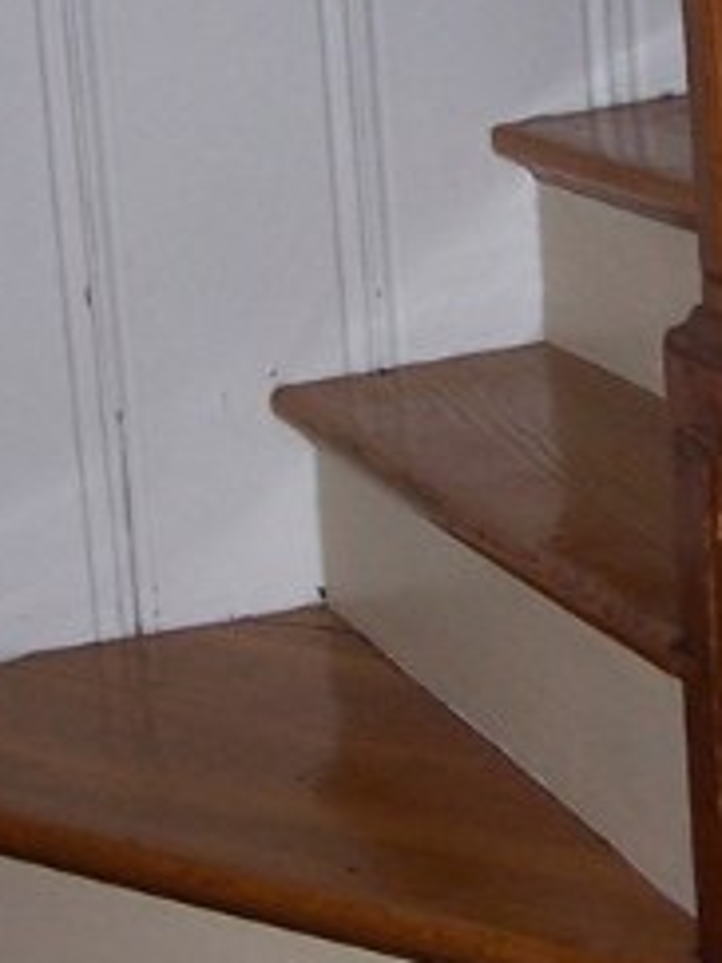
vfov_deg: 16.2
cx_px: 639
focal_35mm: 120
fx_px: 3340
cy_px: 107
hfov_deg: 12.3
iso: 140
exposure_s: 1/60
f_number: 2.8
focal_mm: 6.3
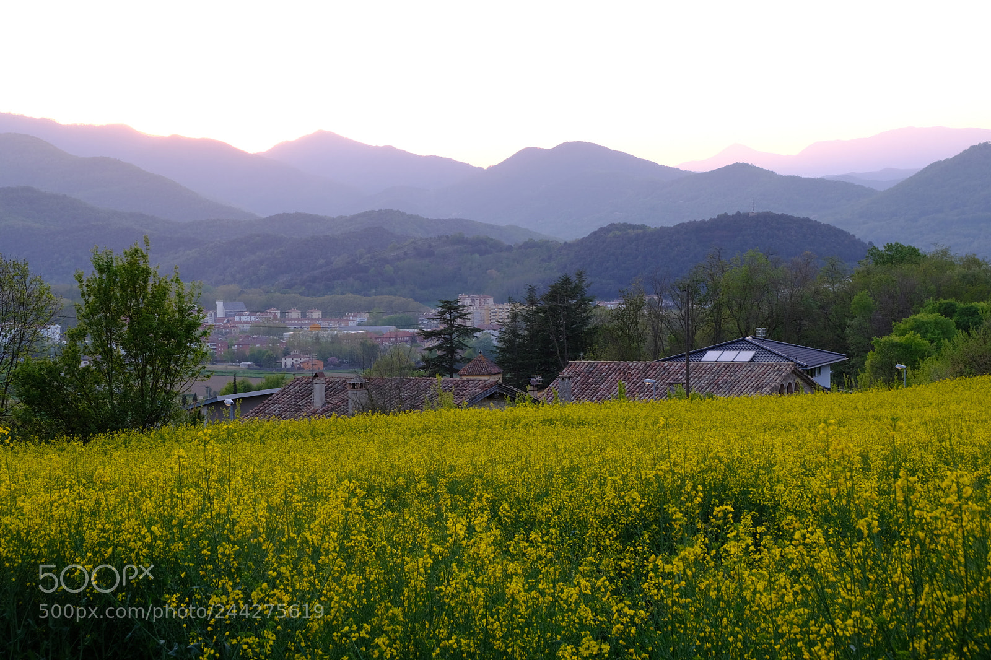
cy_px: 330
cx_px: 496
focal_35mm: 75
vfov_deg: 18.2
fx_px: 2064
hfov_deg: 27.0
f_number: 13
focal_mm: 50
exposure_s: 1/15
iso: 320
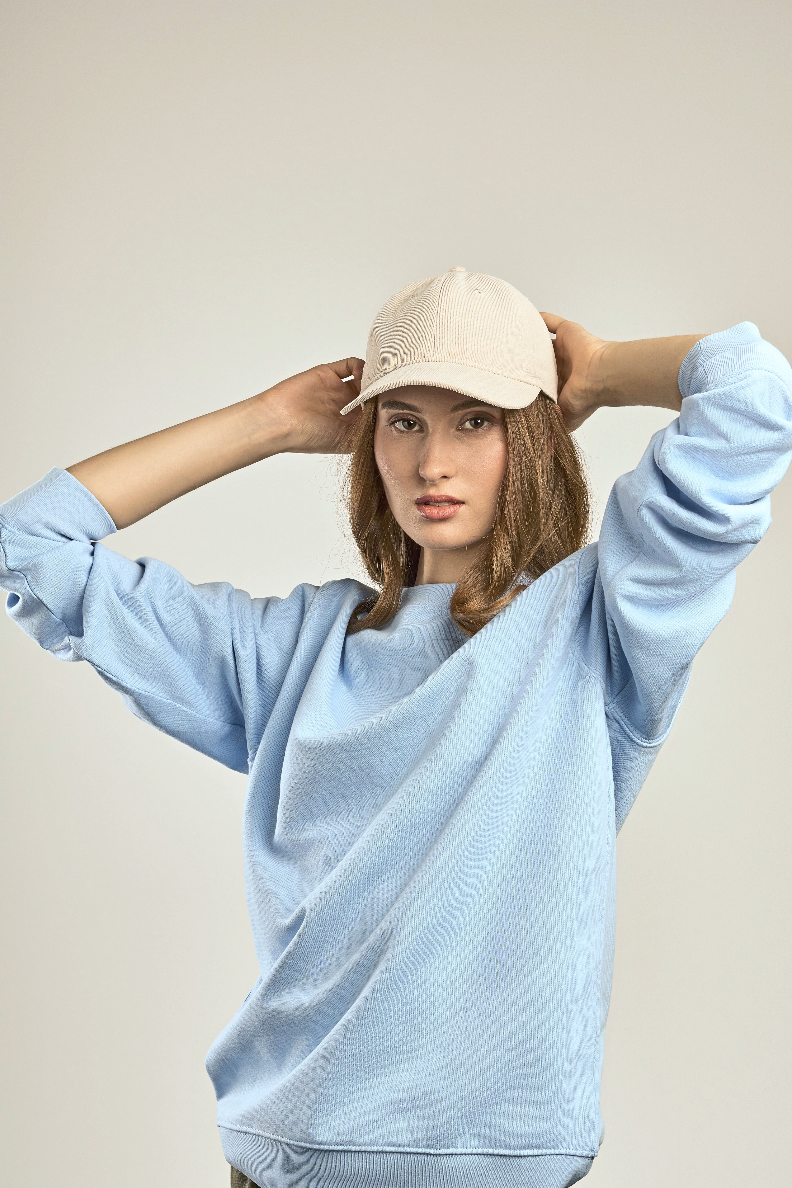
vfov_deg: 27.0
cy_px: 594
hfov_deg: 18.2
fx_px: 2475
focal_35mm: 75
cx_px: 396
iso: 320
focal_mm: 50
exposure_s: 1/160
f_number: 9
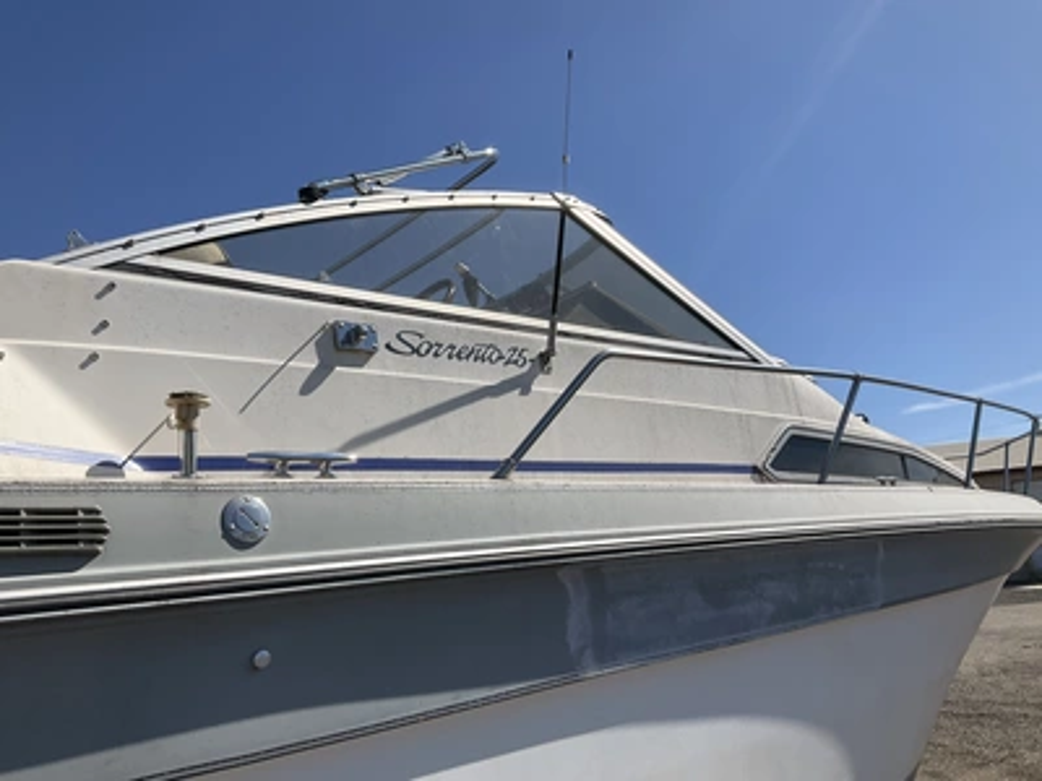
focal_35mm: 29
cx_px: 521
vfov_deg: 48.2
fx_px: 873
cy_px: 390
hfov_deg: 61.7
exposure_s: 1/3322
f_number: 1.8
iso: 25
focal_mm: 3
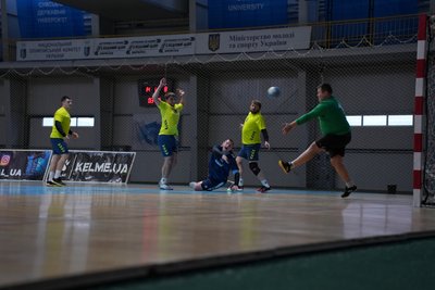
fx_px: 907
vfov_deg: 18.2
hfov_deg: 27.0
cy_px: 145
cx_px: 218
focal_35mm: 75
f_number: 3.5
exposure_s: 1/200
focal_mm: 75
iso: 4000
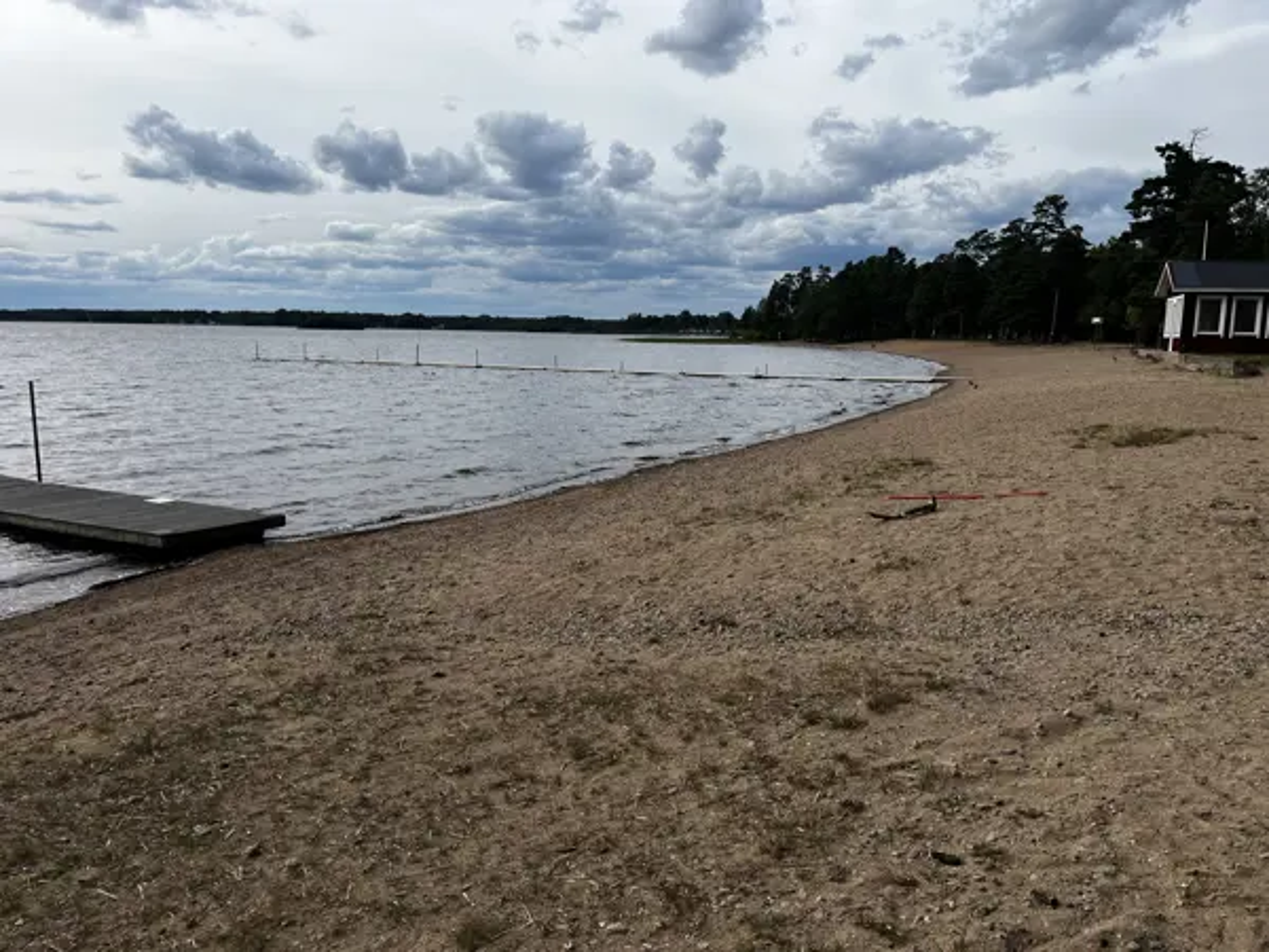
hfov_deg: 67.3
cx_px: 634
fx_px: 953
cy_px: 476
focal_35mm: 26
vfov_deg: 53.1
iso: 50
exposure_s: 1/3311
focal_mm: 5.1
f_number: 1.6
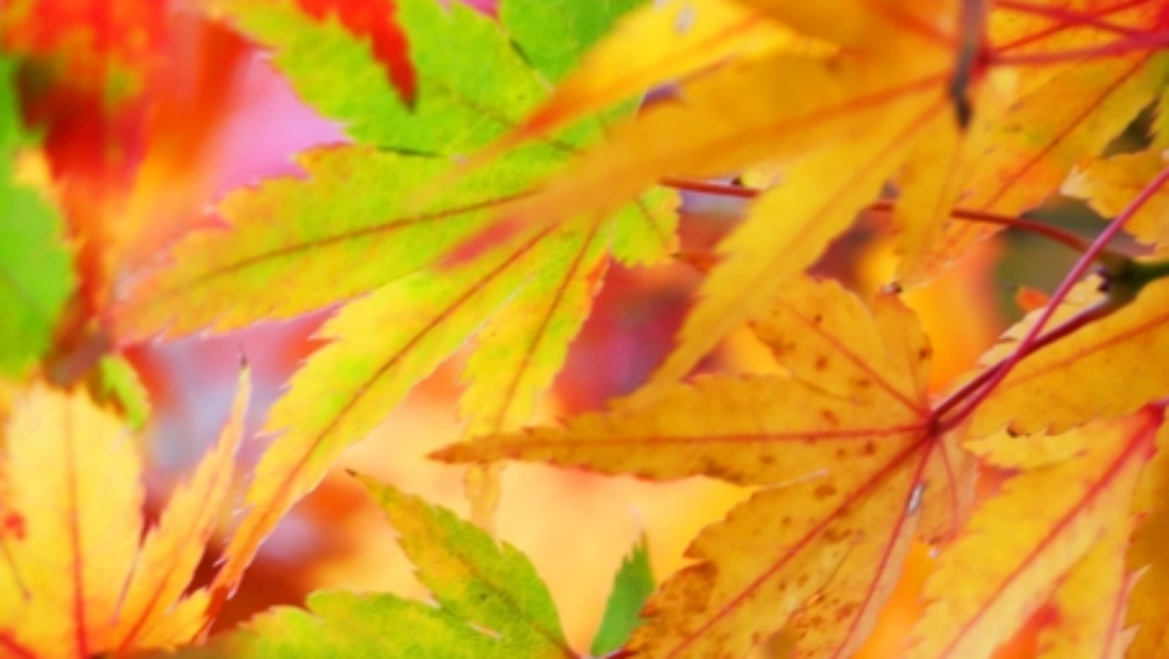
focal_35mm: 172
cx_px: 356
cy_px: 391
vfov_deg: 7.1
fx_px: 5334
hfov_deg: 12.5
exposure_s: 1/200
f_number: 2.8
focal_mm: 45
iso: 200
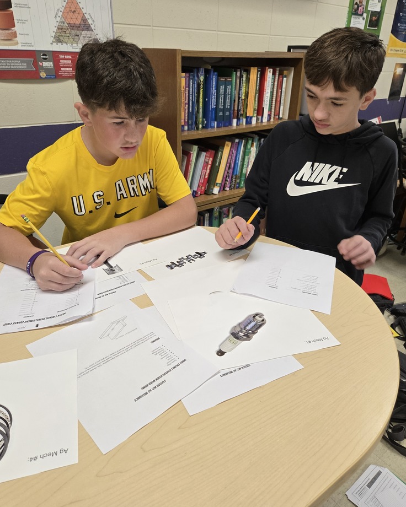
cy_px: 235
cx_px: 203
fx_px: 376
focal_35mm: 25
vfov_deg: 68.0
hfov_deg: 56.8
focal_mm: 5.4
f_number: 1.8
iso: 200
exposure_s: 1/120
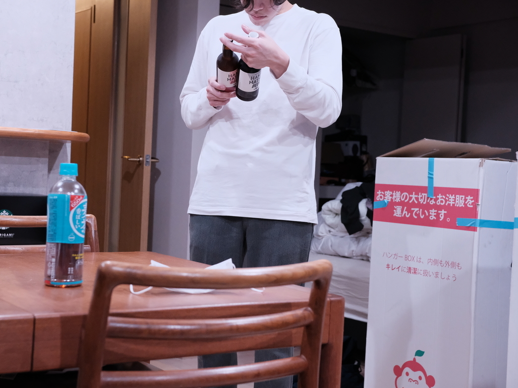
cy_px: 193
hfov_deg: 36.1
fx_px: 793
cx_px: 232
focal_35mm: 53
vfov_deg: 27.5
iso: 4000
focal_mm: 32
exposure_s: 1/100
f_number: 4
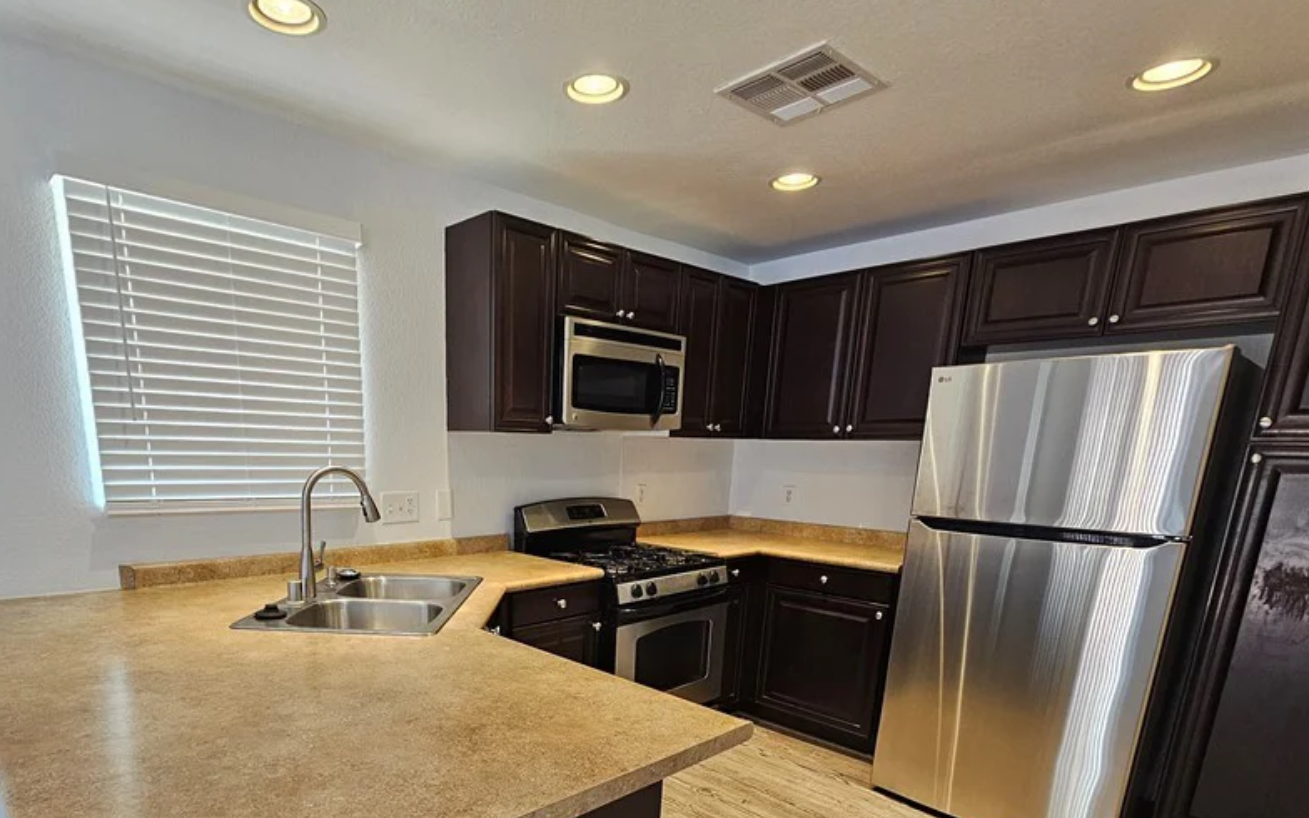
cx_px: 539
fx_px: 642
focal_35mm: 18
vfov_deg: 61.0
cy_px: 623
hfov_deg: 90.2
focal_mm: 2.2
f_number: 2.2
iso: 160
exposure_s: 1/60
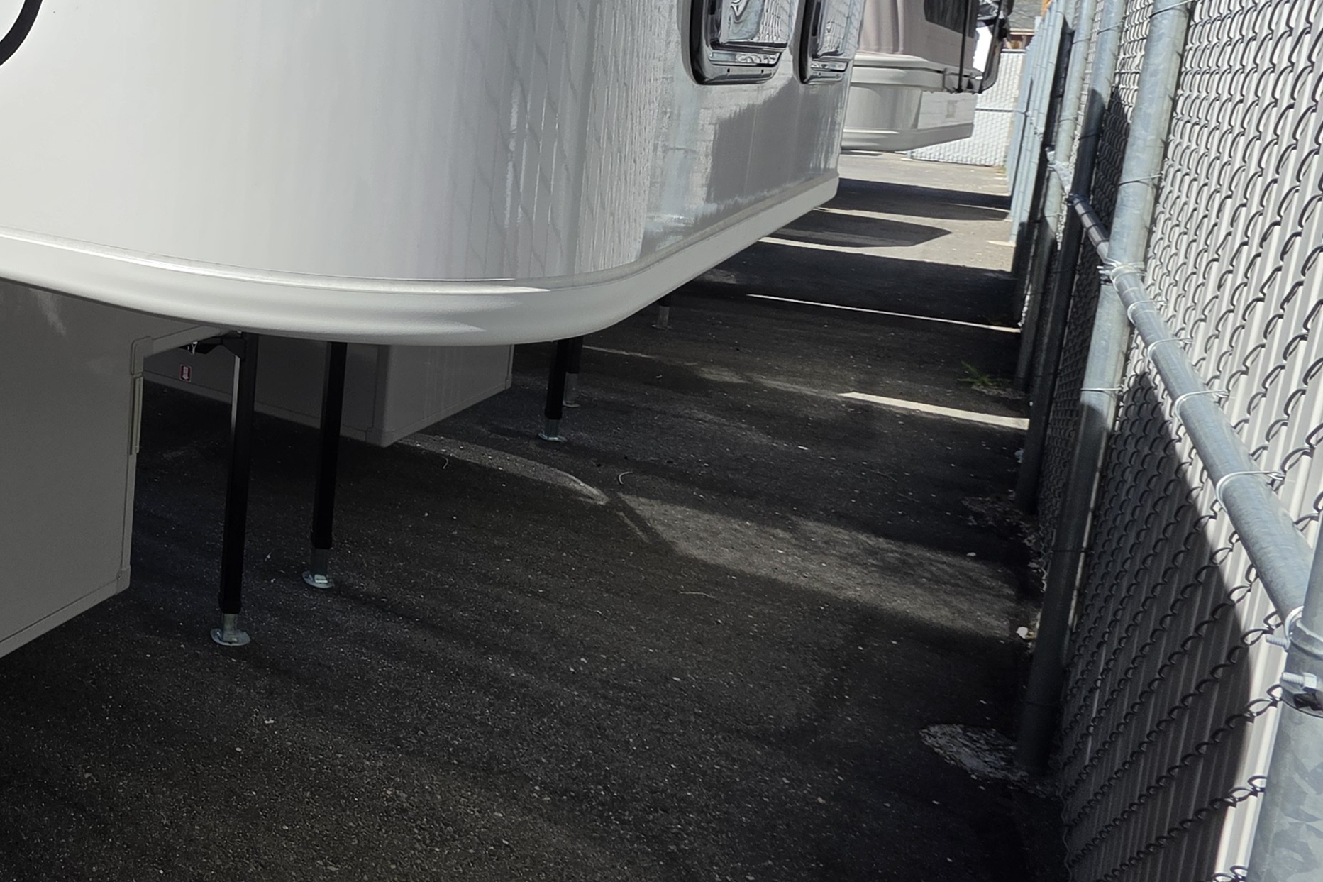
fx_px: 1066
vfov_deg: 43.3
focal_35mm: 29
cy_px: 208
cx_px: -33
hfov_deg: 50.1
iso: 32
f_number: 1.9
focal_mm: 2.2
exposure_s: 1/1170
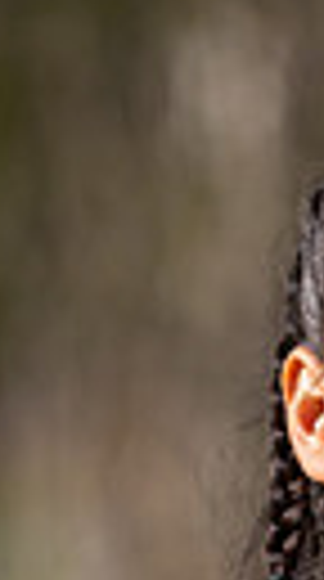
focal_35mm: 622
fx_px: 9556
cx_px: 430
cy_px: 701
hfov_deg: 1.9
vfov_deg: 3.5
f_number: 2.8
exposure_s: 1/4000
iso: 400
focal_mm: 170
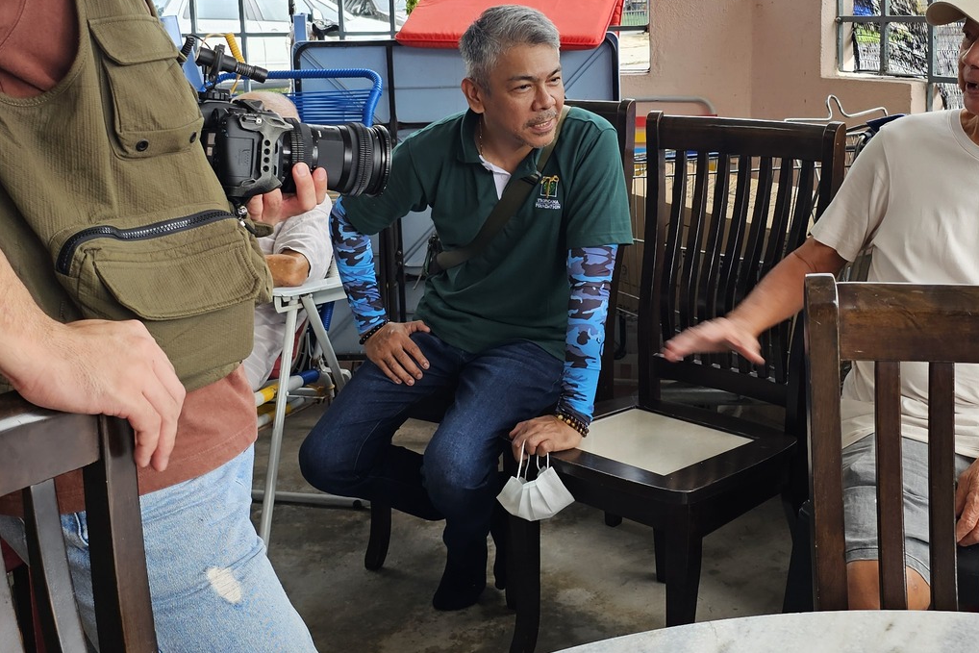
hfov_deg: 41.9
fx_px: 1278
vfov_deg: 28.3
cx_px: 529
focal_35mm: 47
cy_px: 168
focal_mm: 6.3
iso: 25
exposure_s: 1/100
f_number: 1.7
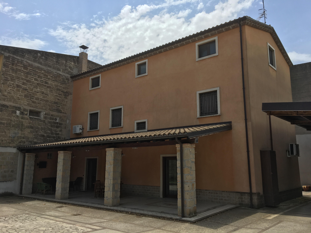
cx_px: 156
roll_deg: +0.0
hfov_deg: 61.7
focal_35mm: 29
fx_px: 261
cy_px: 116
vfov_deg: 48.2
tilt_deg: +9.8
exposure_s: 1/1570
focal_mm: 4.15
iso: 25
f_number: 2.2
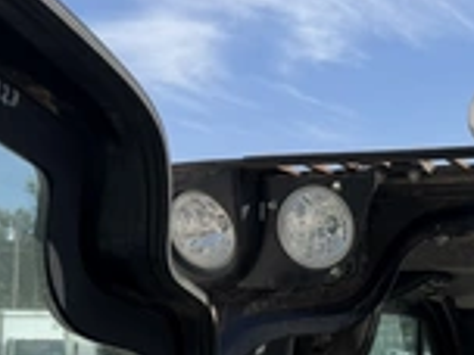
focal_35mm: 63
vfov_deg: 23.1
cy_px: 252
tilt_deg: +9.4
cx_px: 511
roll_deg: +1.6
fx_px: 863
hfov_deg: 28.2
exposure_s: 1/4167
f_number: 1.78
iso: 80
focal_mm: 6.76
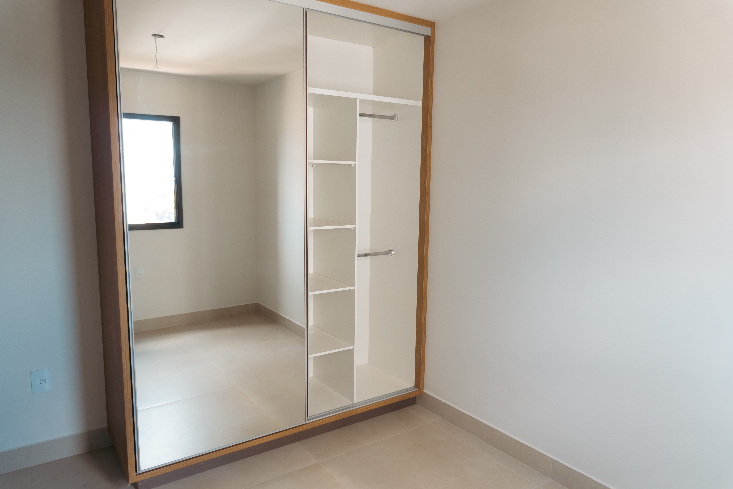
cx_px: 366
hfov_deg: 71.8
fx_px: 506
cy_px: 244
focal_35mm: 25
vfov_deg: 51.5
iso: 100
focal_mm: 16
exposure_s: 1/20
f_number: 3.5
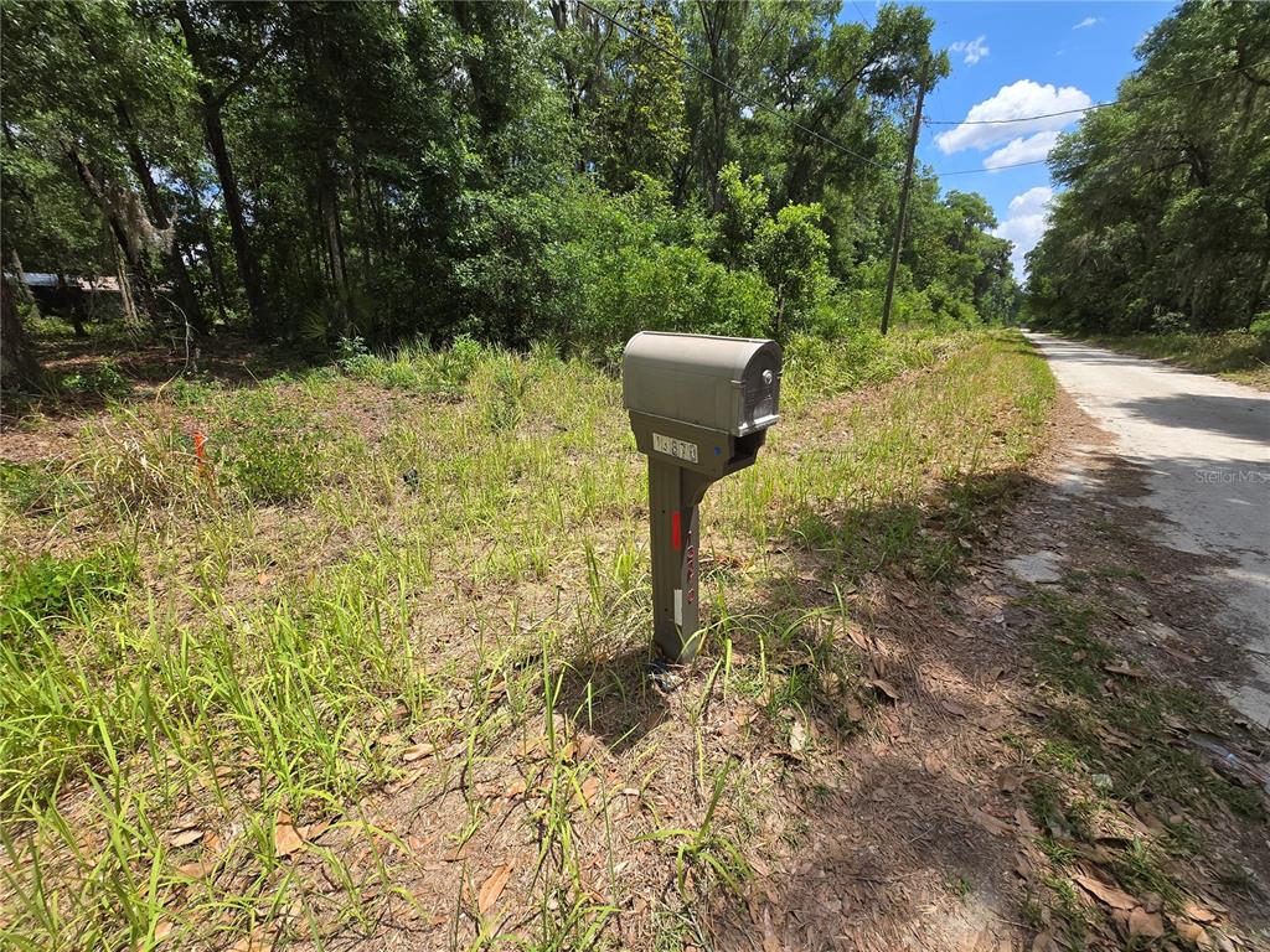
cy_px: 476
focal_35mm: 13
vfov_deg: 89.9
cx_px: 635
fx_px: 477
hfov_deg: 106.2
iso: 25
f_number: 2.2
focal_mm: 1.7
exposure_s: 1/955
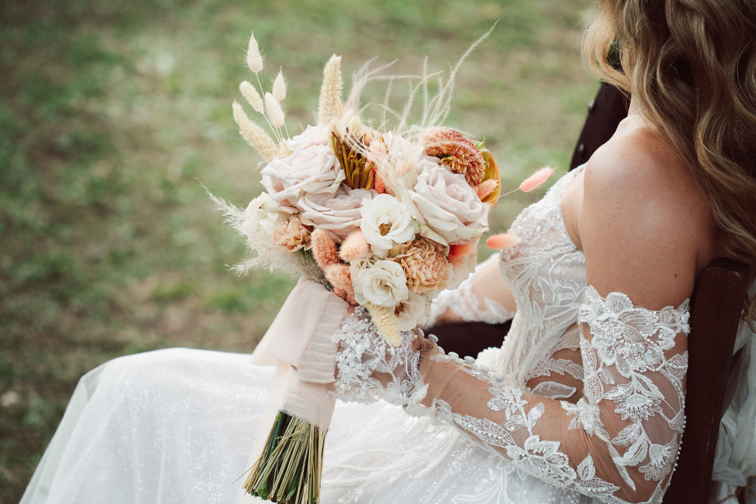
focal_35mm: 142
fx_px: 2982
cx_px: 378
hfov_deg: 14.4
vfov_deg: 9.7
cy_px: 252
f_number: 5
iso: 800
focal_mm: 142
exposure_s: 1/1000
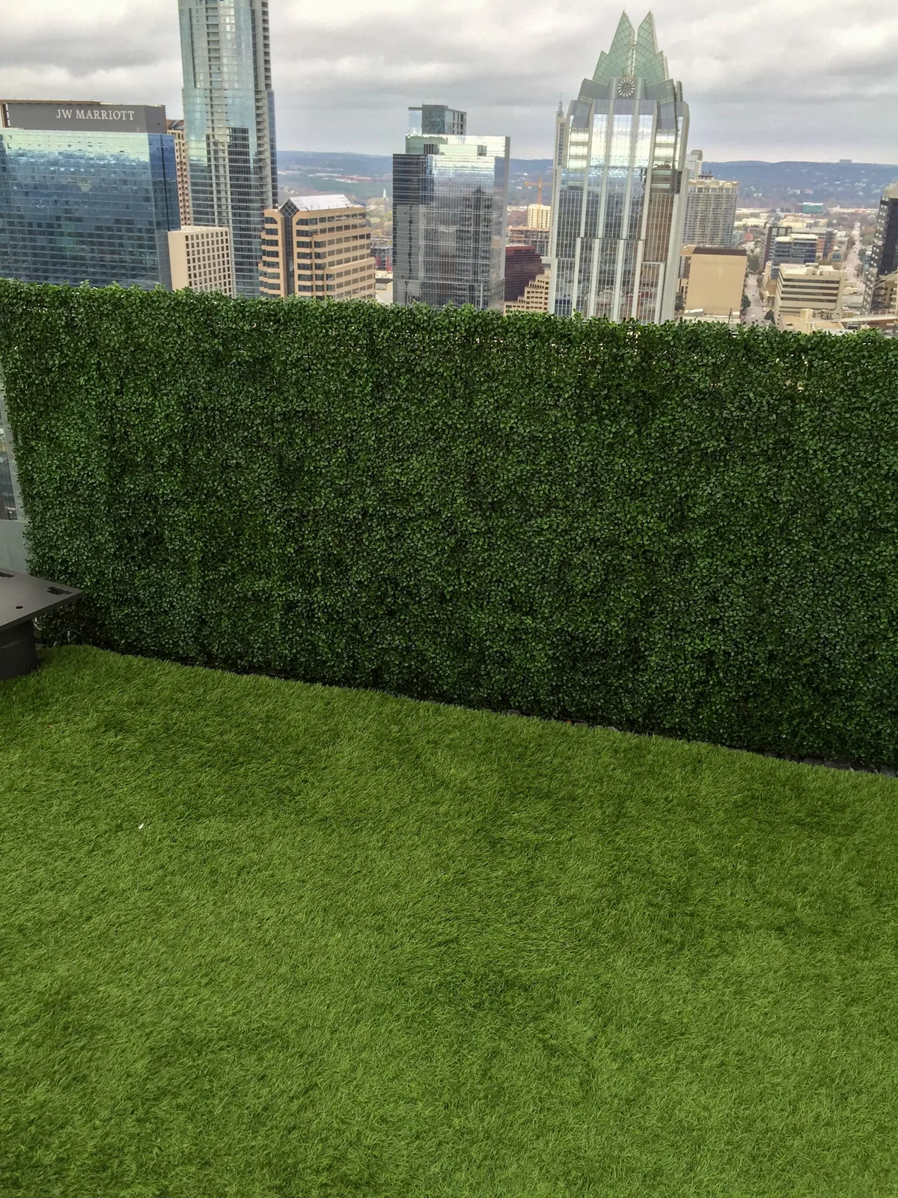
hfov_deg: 48.2
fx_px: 1003
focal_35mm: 29
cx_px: 449
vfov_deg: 61.7
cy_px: 599
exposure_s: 1/120
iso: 32
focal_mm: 4.15
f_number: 2.2
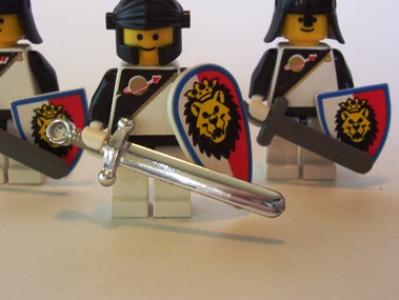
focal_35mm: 59
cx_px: 166
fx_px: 681
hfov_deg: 32.6
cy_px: 96
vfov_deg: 24.7
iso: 160
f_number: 3
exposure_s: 1/20
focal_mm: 7
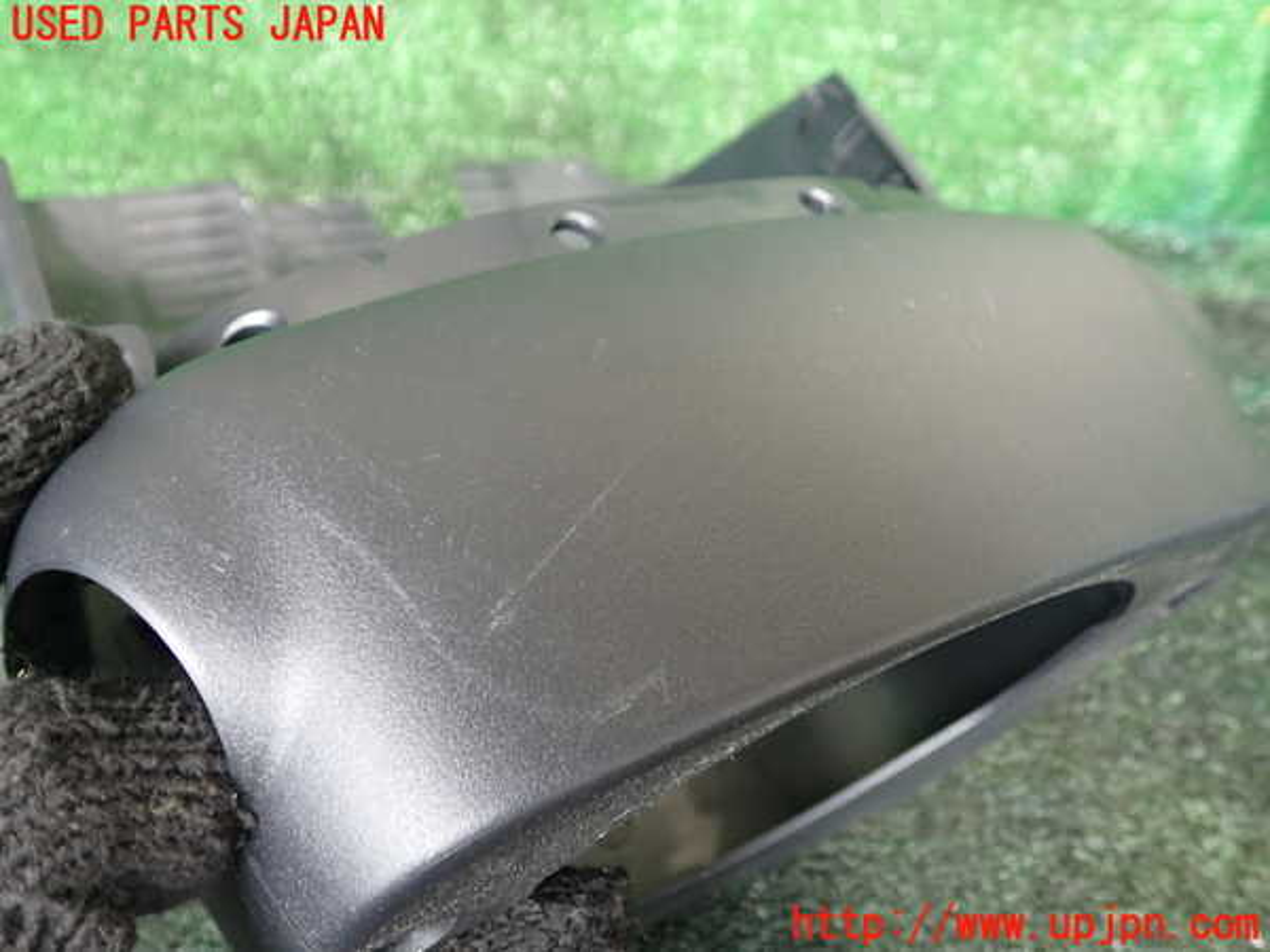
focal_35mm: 30
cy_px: 476
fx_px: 1101
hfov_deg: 60.0
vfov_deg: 46.8
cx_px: 635
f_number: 2.3
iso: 200
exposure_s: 1/50
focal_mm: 5.4
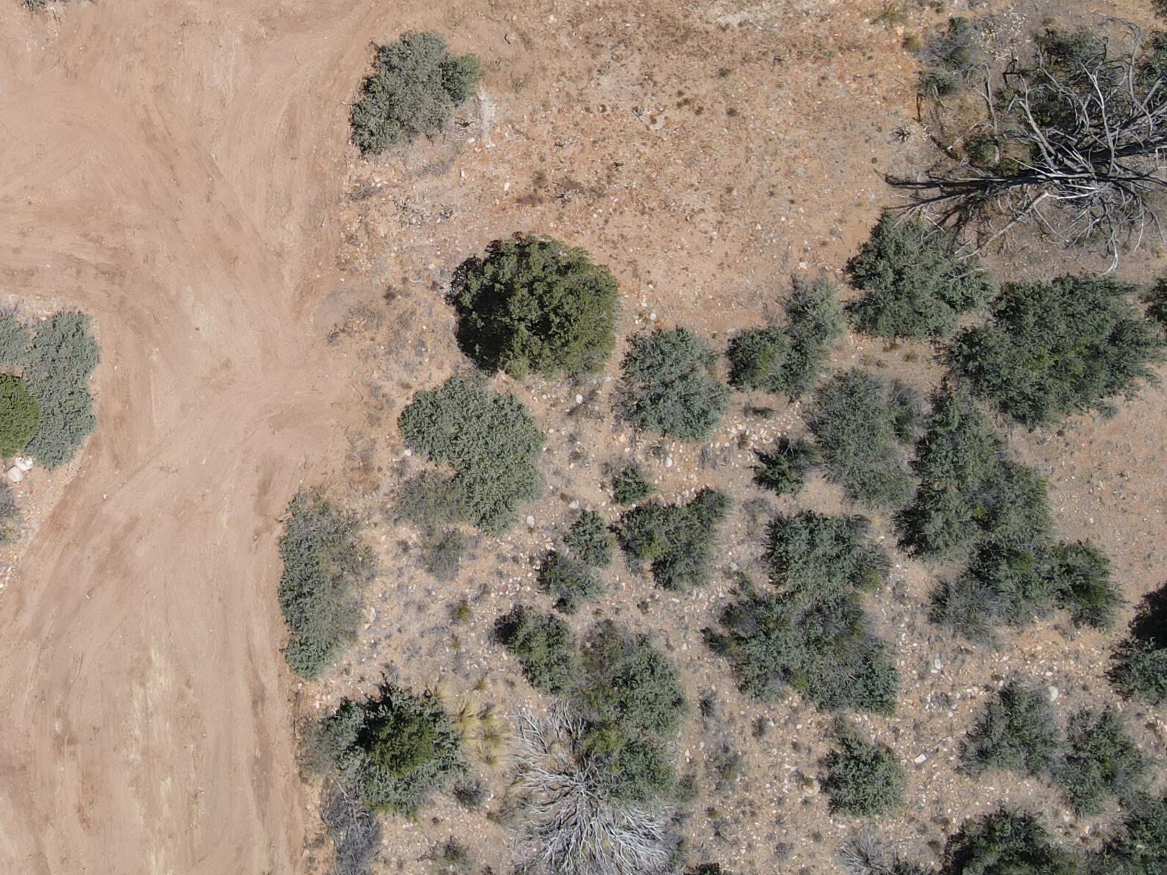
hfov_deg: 39.4
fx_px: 1517
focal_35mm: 45
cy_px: 174
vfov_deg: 31.4
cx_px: 144
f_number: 2.8
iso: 100
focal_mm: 4.5
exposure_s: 1/725
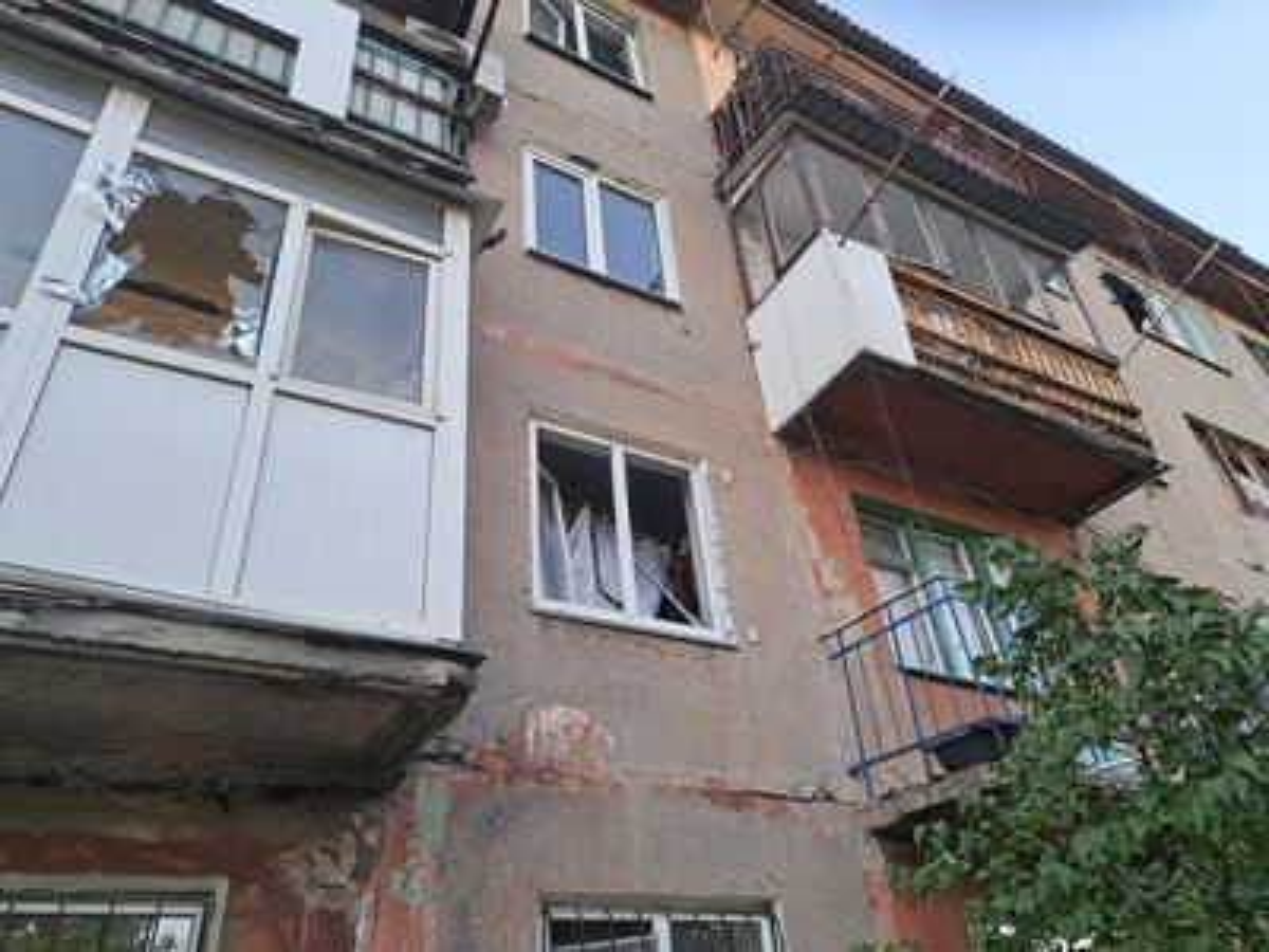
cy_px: 476
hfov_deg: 71.6
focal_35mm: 24
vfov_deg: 56.8
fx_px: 880
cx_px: 634
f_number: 1.8
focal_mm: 5.23
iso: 50
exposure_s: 1/120
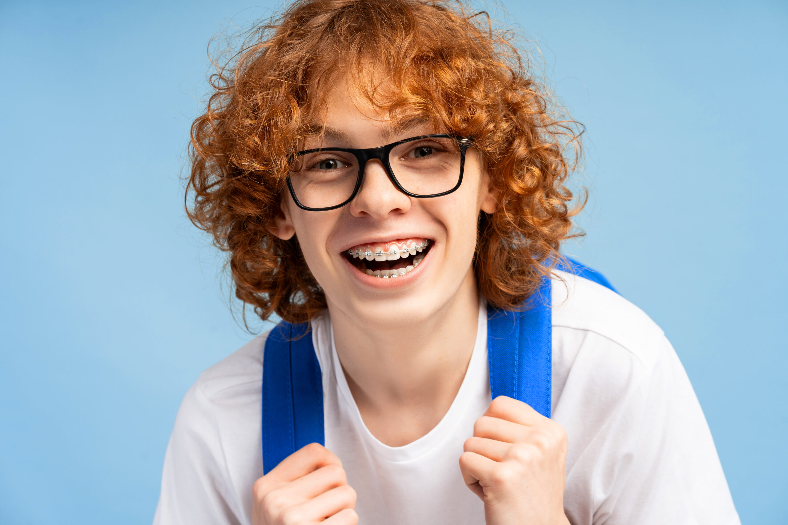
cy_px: 262
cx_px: 394
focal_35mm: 85
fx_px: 1861
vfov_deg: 16.1
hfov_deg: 23.9
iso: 200
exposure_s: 1/200
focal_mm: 85
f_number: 8
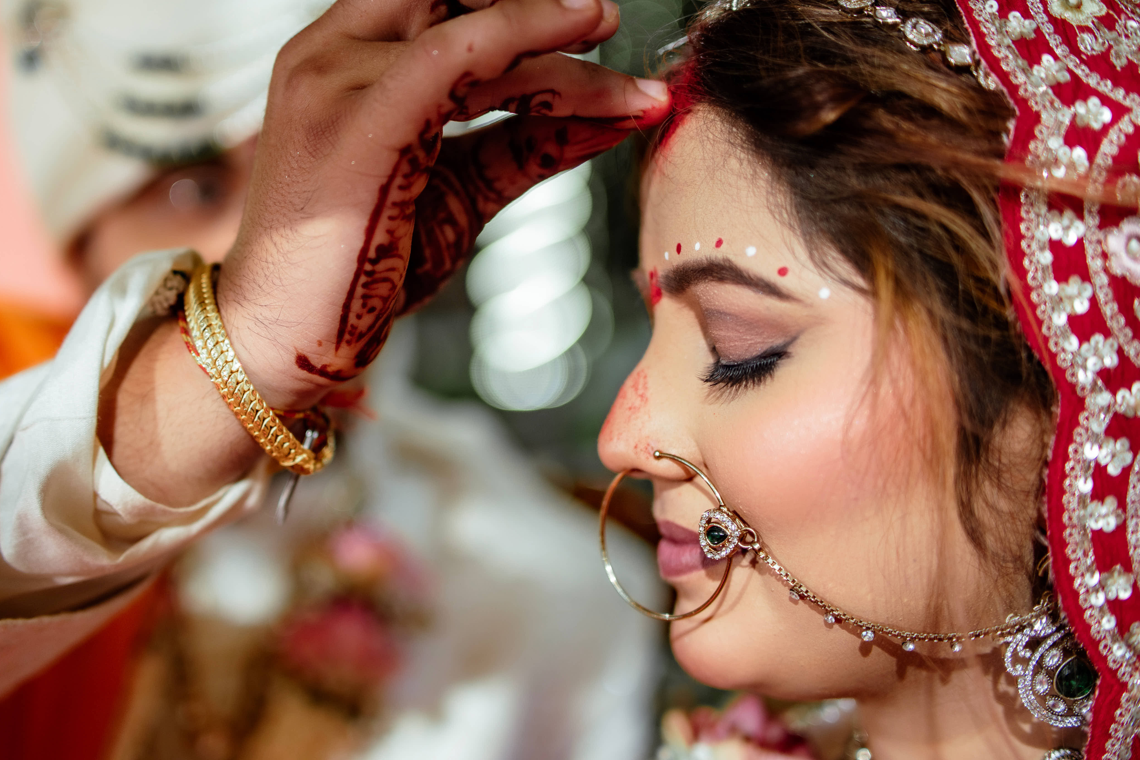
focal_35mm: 49
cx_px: 495
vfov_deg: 27.5
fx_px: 1551
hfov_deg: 40.3
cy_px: 353
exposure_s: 1/250
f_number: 1.4
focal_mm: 35
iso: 200
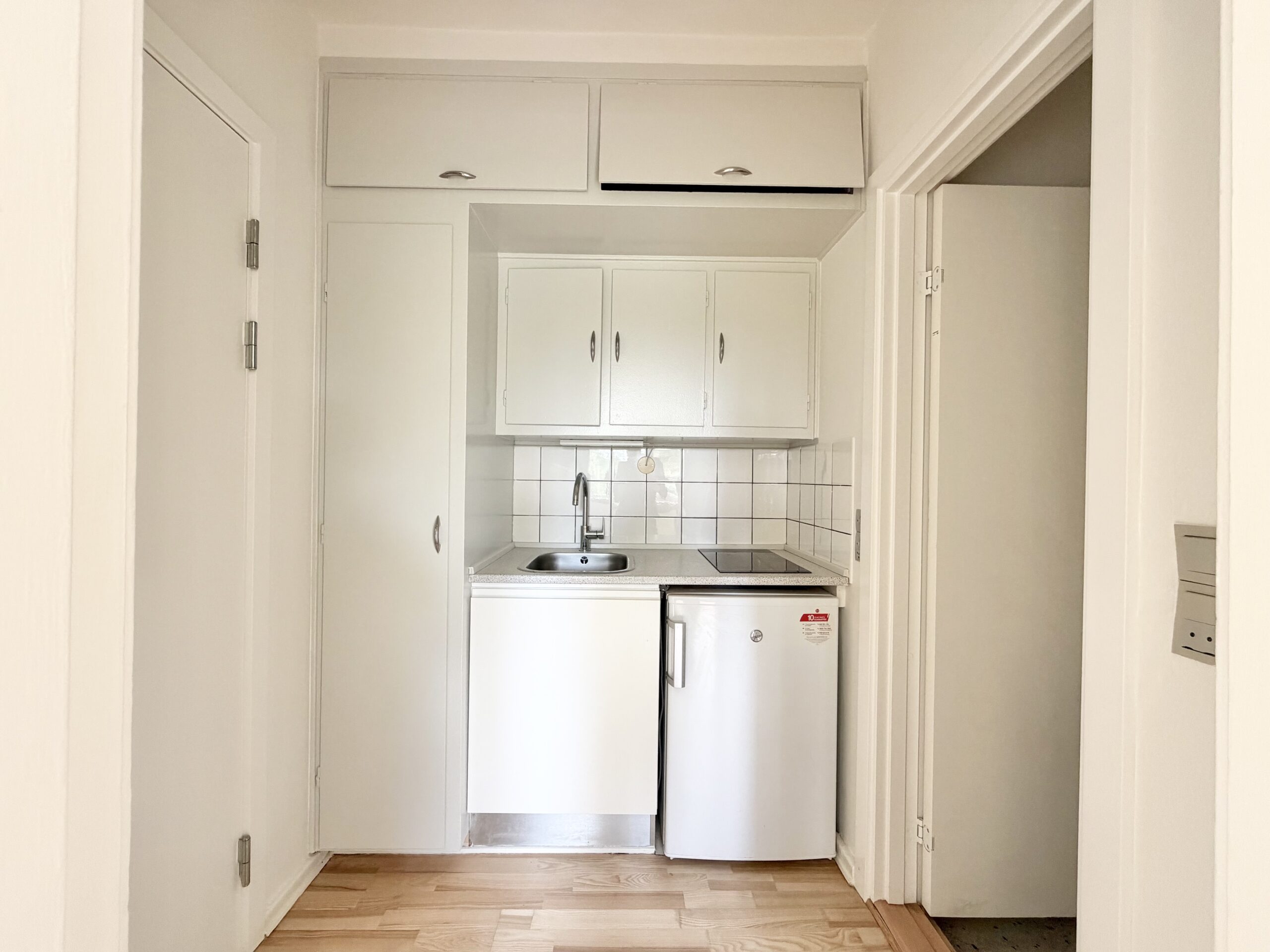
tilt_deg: -0.4
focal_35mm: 14
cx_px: 635
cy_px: 476
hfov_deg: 102.1
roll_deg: -0.7
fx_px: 514
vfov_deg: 85.7
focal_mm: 2.22
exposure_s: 1/121
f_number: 2.2
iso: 250
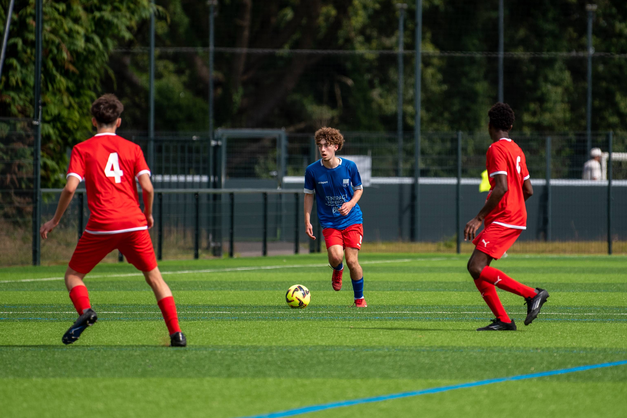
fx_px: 6844
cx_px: 360
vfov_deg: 3.5
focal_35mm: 393
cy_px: 132
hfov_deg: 5.2
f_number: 2.8
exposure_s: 1/4000
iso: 200
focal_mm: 200
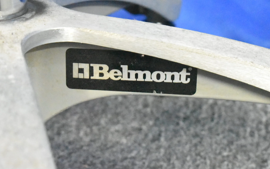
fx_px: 743
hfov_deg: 20.6
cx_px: 142
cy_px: 60
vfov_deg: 12.9
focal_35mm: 101
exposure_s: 1/50
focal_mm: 52
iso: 25600
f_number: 8
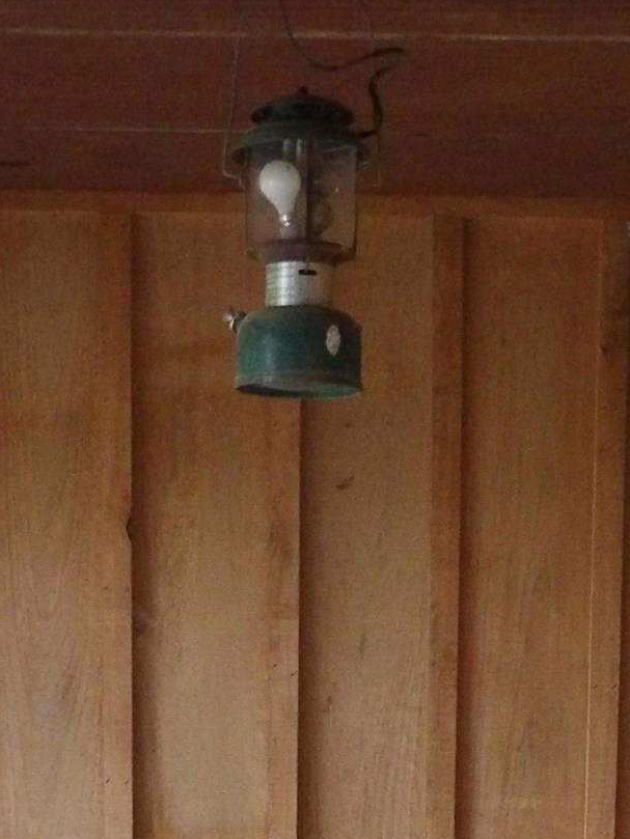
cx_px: 364
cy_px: 1017
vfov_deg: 19.6
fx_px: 2280
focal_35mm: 94
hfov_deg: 15.7
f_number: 3.6
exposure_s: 1/14
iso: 800
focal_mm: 5.9
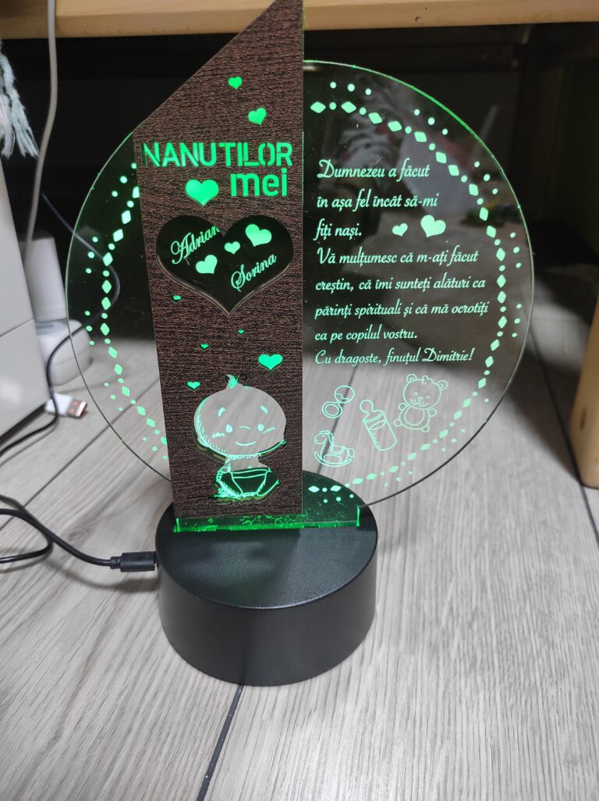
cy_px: 400
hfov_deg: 54.8
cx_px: 300
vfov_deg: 69.4
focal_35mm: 25
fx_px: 578
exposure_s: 1/33
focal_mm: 5.43
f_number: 1.89
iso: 671
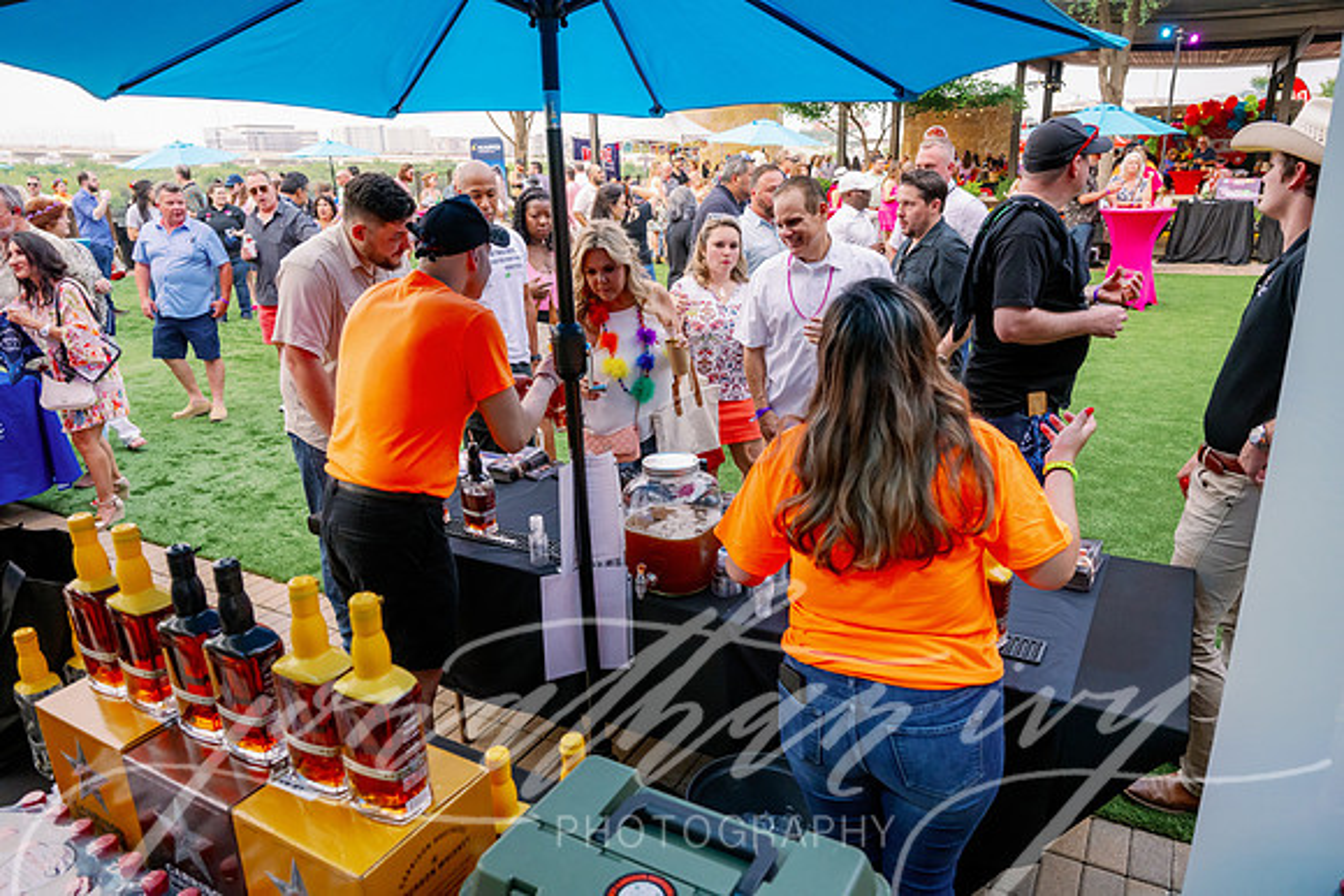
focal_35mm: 24
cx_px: 672
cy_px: 448
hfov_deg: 73.7
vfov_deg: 53.2
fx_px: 896
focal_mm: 24
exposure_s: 1/500
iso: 1600
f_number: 5
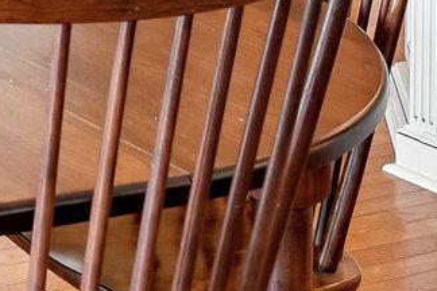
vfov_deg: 11.6
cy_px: -359
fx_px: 1226
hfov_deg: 16.2
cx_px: -402
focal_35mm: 101
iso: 400
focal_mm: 16
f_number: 8
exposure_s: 1/10
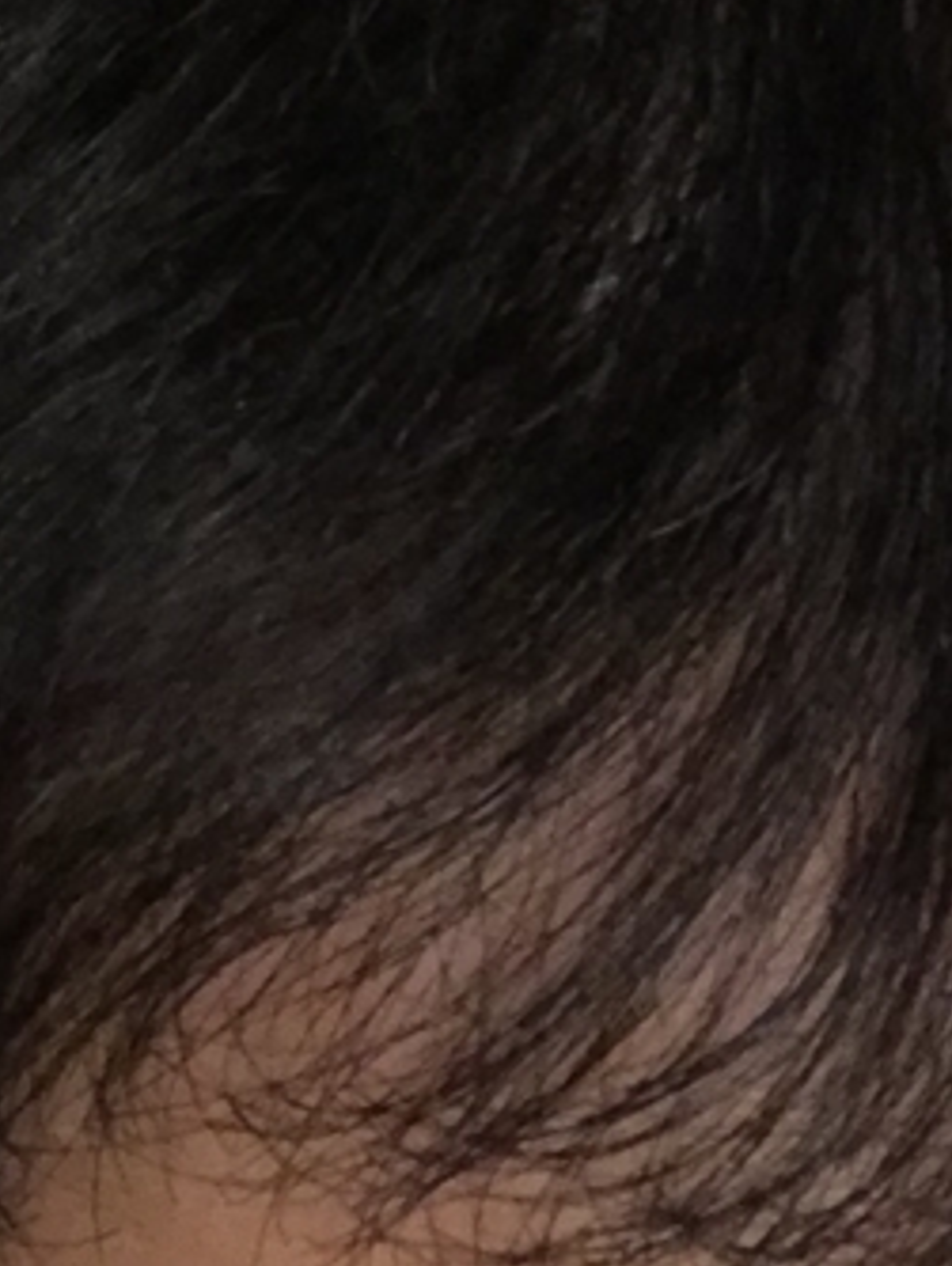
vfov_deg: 15.9
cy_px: -531
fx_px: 4212
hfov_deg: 12.9
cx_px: 660
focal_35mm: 115
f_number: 2.2
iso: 125
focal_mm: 2.87
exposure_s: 1/33
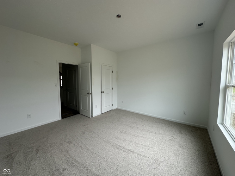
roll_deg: +0.2
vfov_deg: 85.7
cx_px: 118
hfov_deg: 102.1
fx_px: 95
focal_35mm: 14
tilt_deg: -4.8
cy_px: 88
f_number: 2.2
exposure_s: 1/99
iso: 50
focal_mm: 2.22
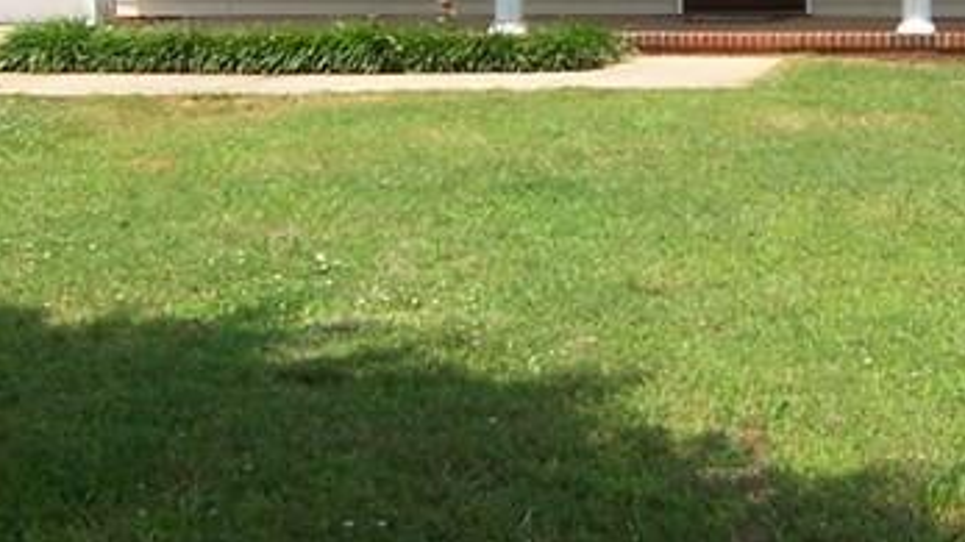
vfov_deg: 16.0
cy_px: 14
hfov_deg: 27.9
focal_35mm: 74
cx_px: 798
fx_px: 1893
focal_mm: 3.8
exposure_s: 1/200
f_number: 5.6
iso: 64
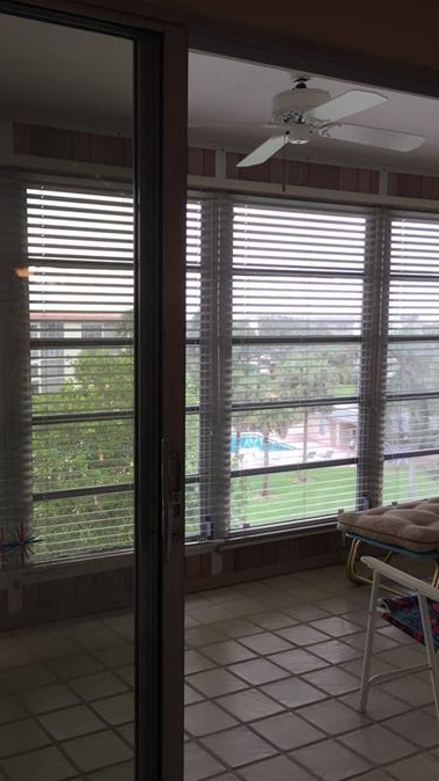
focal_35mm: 36
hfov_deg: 32.4
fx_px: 745
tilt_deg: -5.3
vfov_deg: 55.3
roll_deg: +0.0
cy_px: 415
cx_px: 132
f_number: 2.2
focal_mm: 4.15
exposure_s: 1/126
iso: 32
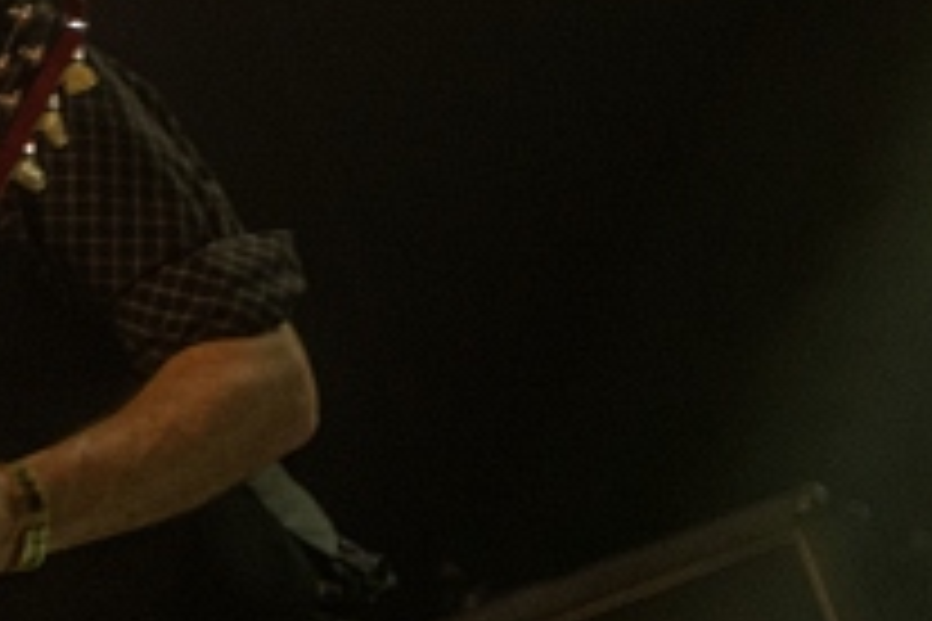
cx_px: -315
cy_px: 439
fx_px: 5048
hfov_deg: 10.3
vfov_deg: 7.0
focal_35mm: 195
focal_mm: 56
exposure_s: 1/80
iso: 2000
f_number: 2.8
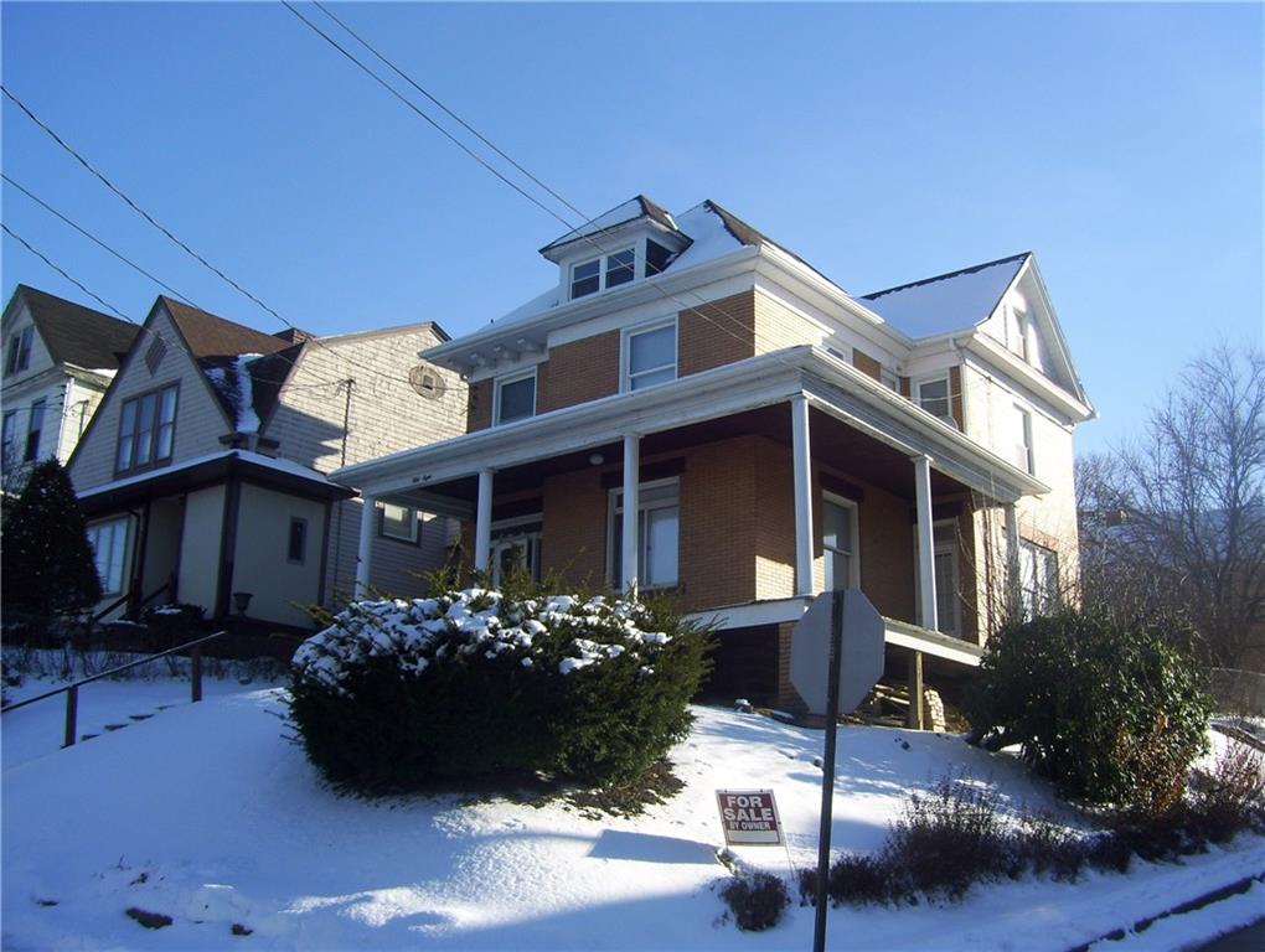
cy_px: 476
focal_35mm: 36
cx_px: 632
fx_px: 1317
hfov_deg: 51.3
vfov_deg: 39.7
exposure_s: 1/320
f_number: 4.8
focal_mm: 6
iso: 80
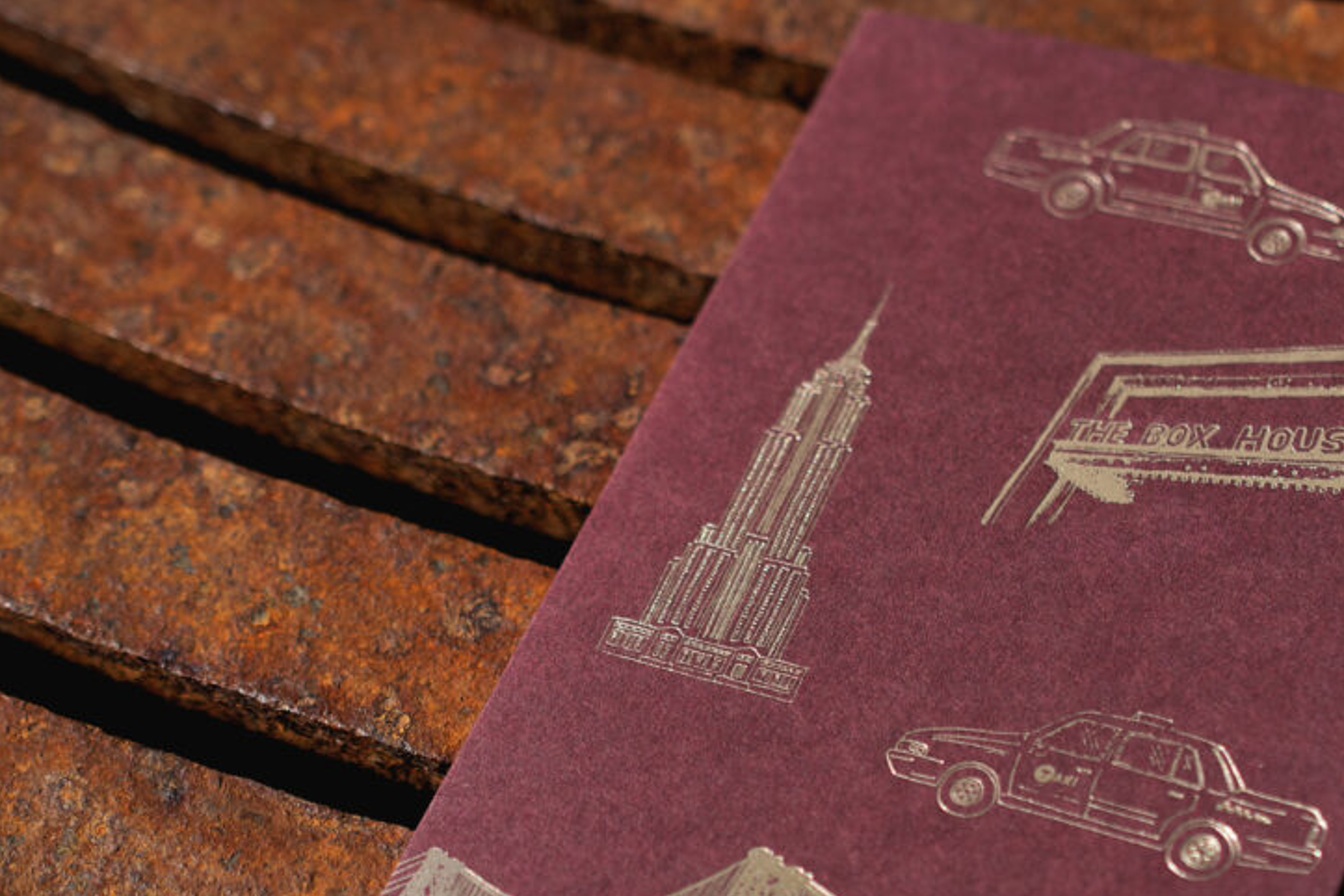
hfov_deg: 23.8
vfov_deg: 16.0
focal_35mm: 85
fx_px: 3173
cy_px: 573
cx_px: 920
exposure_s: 1/1000
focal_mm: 40
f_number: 4.5
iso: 100
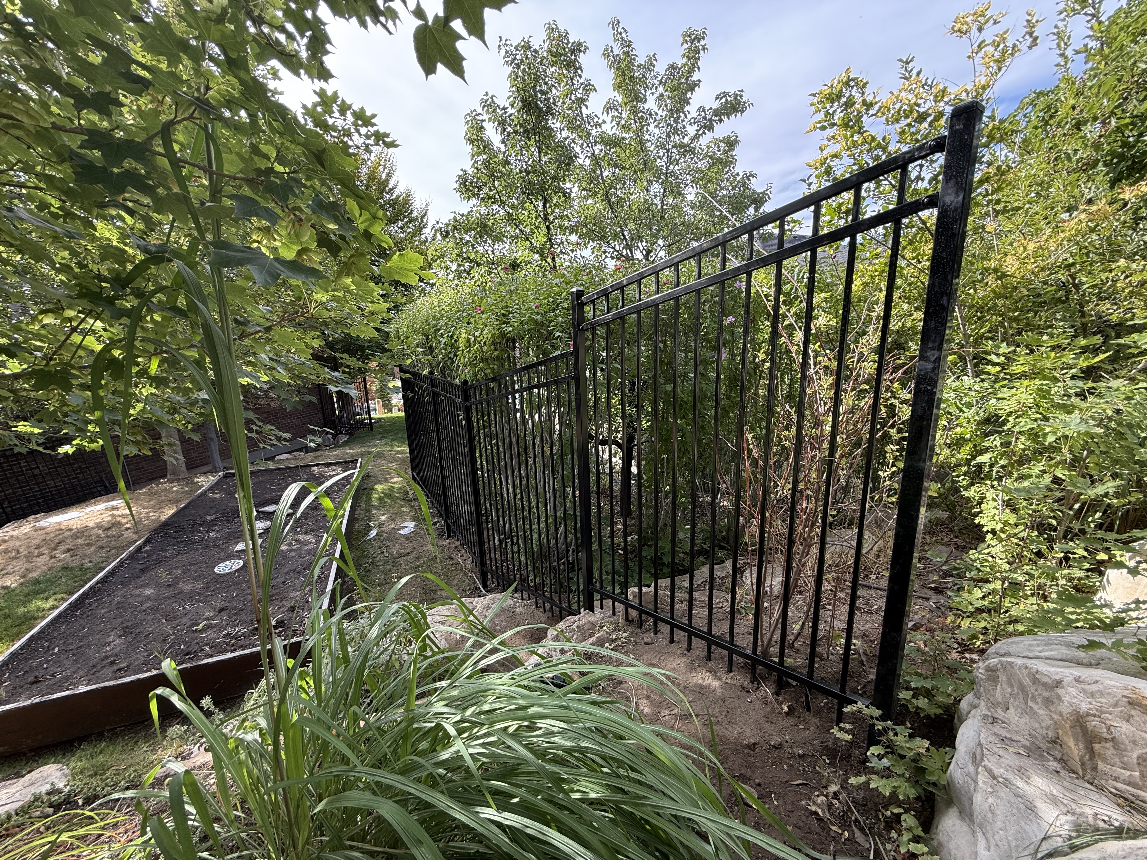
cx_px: 574
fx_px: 464
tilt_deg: -13.8
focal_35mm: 14
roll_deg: +1.8
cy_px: 430
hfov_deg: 102.1
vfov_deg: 85.7
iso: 64
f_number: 2.2
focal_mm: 2.22
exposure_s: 1/212
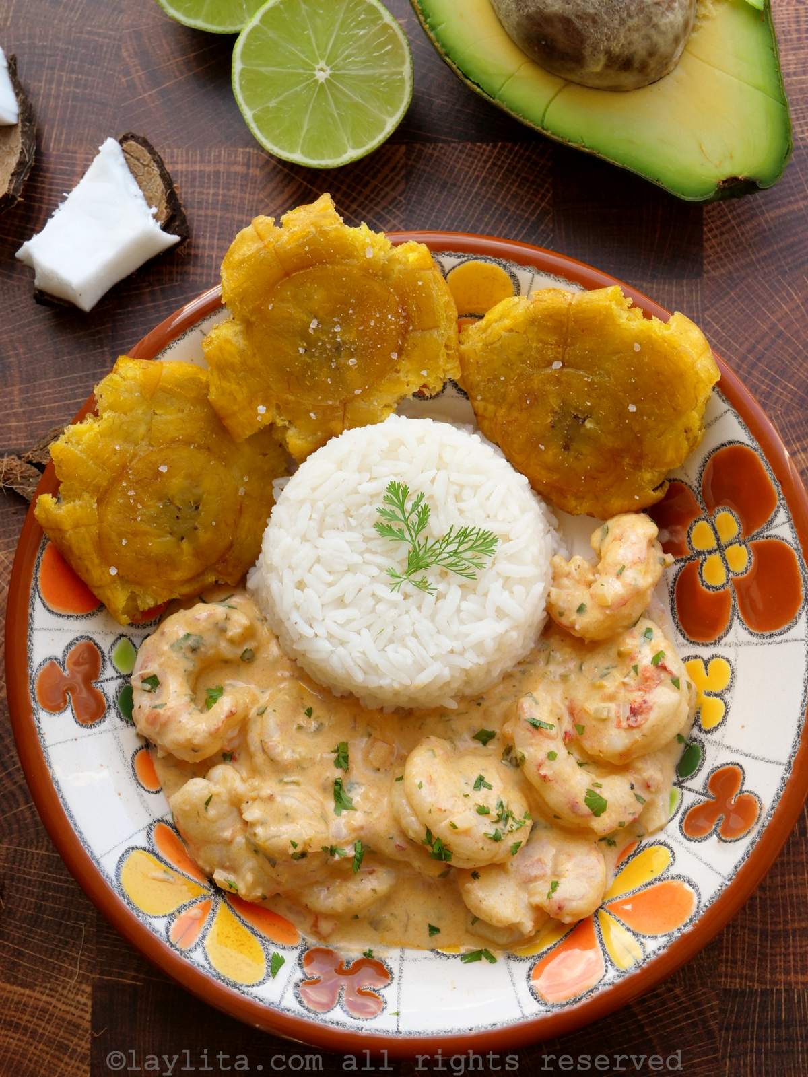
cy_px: 538
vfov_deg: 30.3
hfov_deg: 22.9
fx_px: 1992
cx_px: 404
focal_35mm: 64
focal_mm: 32
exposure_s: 1/80
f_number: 8
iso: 800
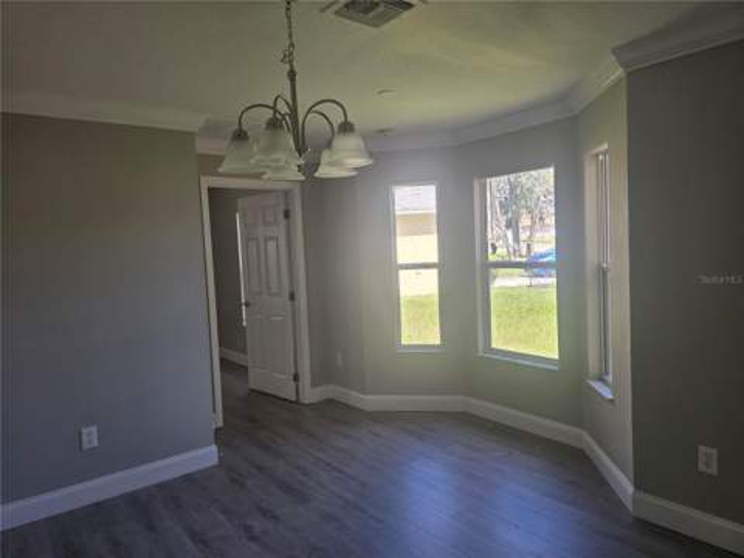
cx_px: 372
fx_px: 494
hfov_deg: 73.9
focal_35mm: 23
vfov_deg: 58.9
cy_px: 279
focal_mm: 6.3
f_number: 1.7
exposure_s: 1/180
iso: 32
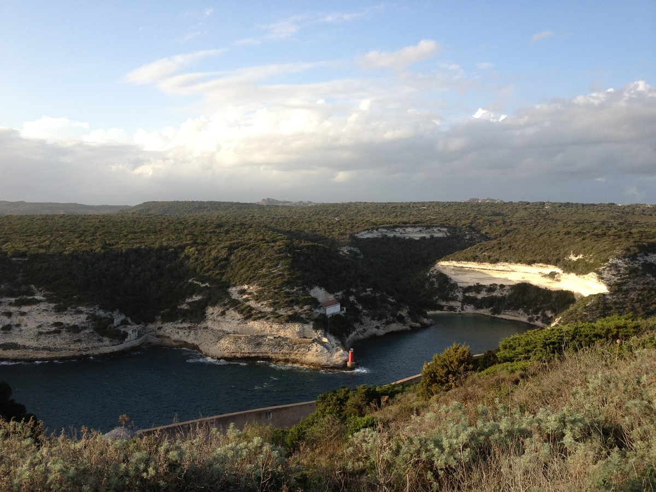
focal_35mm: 35
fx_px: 663
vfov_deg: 40.7
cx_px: 328
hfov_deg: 52.6
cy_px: 246
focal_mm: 4.28
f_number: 2.4
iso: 64
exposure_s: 1/627
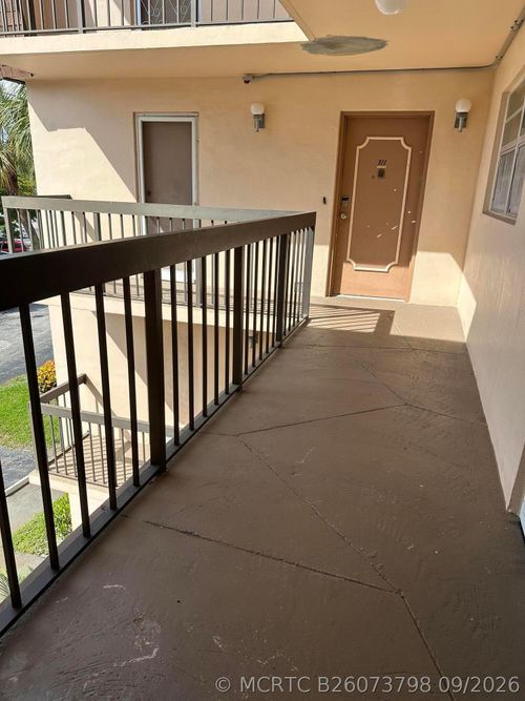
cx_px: 262
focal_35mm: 24
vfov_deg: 71.6
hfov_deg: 56.8
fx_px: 485
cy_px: 350
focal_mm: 6.86
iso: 80
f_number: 1.78
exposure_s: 1/1949
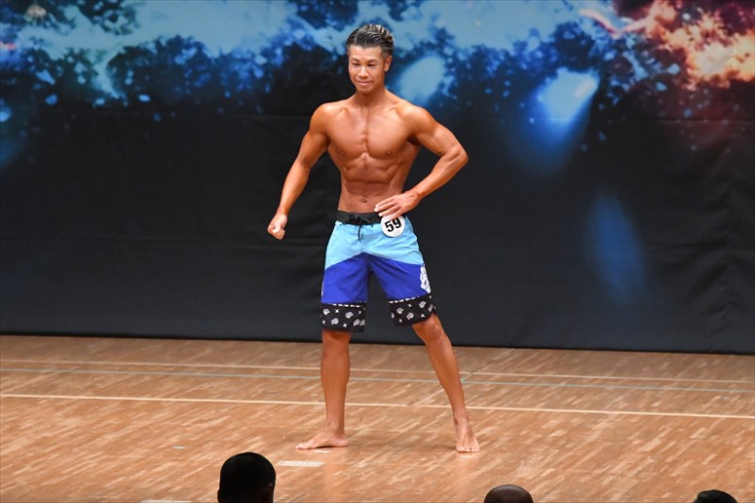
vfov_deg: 5.1
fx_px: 5660
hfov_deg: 7.6
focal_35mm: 270
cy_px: 252
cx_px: 378
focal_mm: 180
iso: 8000
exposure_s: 1/400
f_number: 5.6
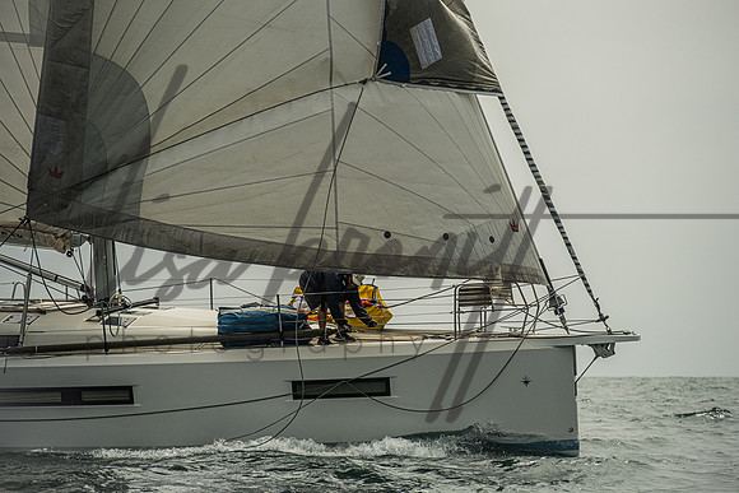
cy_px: 236
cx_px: 398
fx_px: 4475
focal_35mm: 218
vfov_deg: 6.3
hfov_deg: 9.4
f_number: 6.3
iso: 400
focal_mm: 200
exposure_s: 1/3200
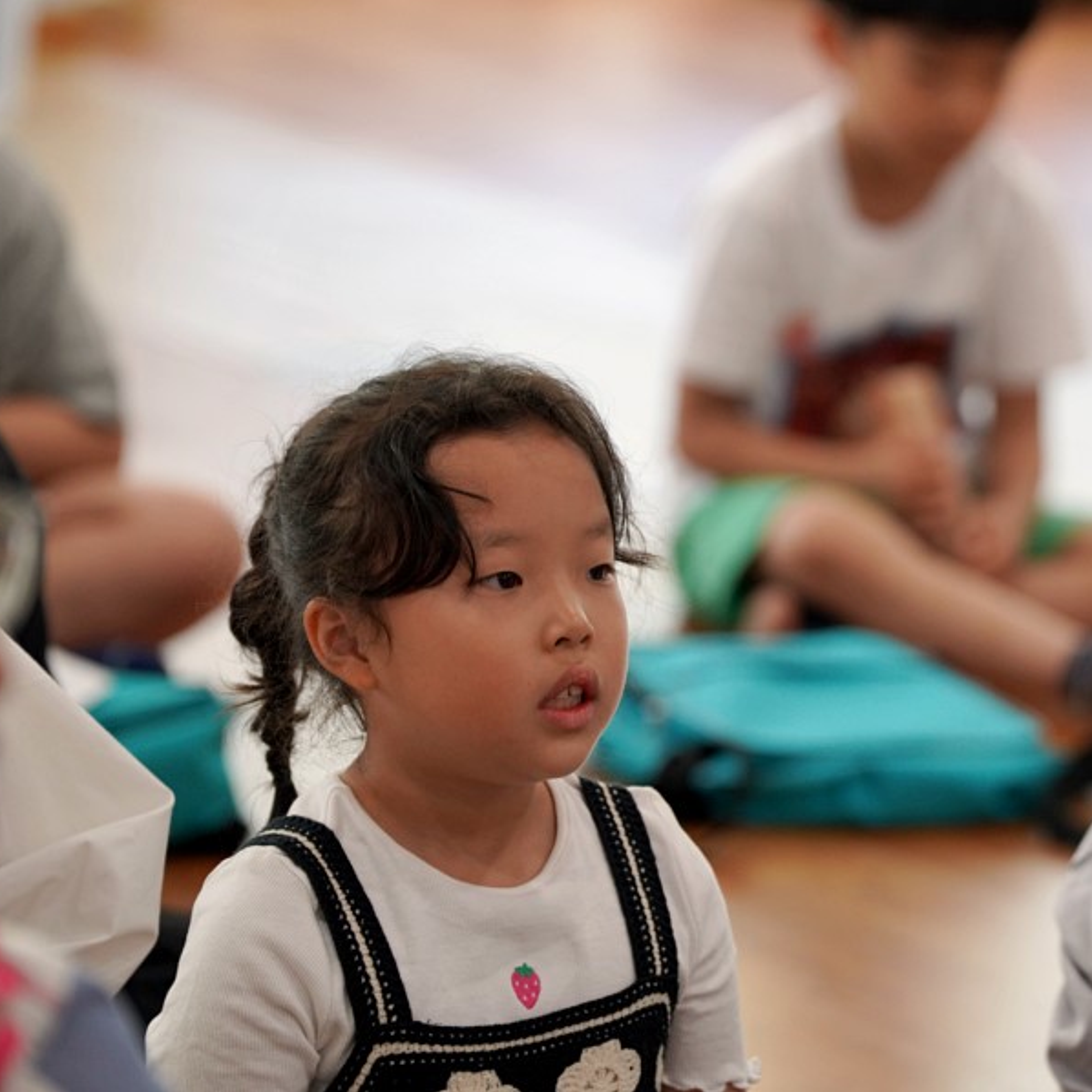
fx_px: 9137
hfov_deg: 6.8
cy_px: 546
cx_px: 794
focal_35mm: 256
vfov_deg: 6.8
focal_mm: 200
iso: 1250
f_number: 4
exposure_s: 1/250
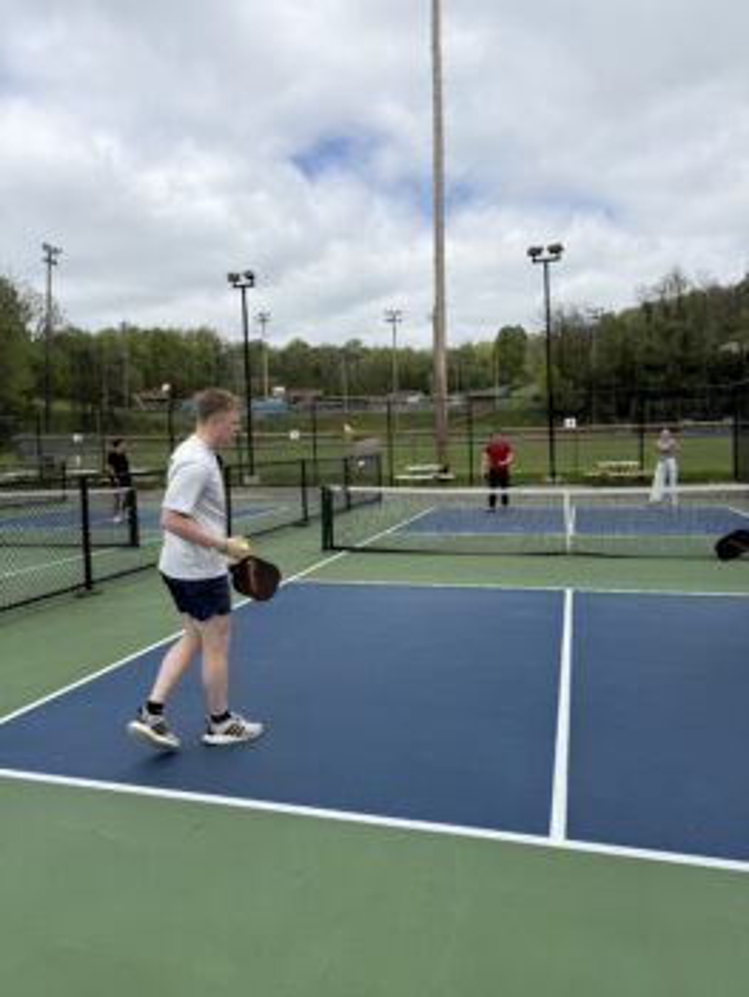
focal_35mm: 24
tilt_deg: -2.1
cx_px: 374
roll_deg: +0.4
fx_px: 692
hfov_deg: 56.9
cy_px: 498
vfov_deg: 71.6
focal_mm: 6.76
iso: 80
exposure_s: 1/6173
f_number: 1.78
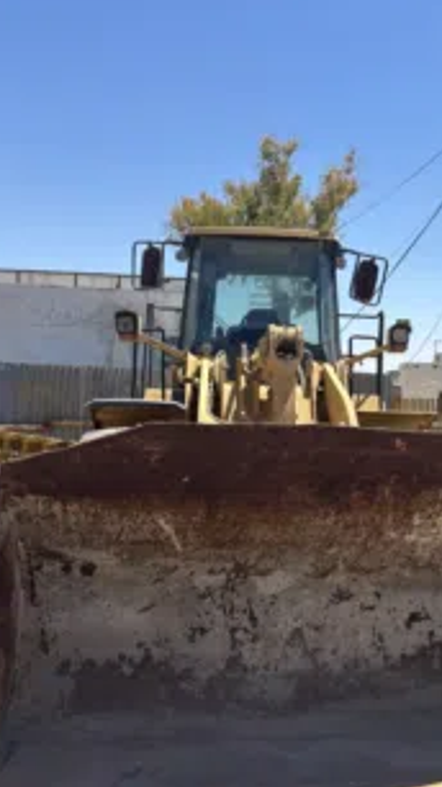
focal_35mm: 37
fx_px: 771
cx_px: 324
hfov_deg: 31.5
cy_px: 422
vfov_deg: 54.0
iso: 50
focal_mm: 5.96
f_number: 1.6
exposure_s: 1/3021
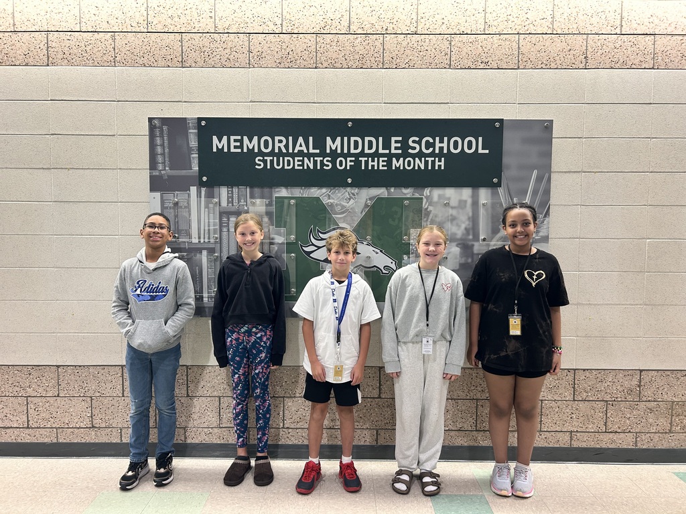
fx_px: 515
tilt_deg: -2.7
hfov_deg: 67.3
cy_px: 257
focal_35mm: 26
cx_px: 343
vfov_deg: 53.1
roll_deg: -0.1
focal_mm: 5.7
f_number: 1.5
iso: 100
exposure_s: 1/60
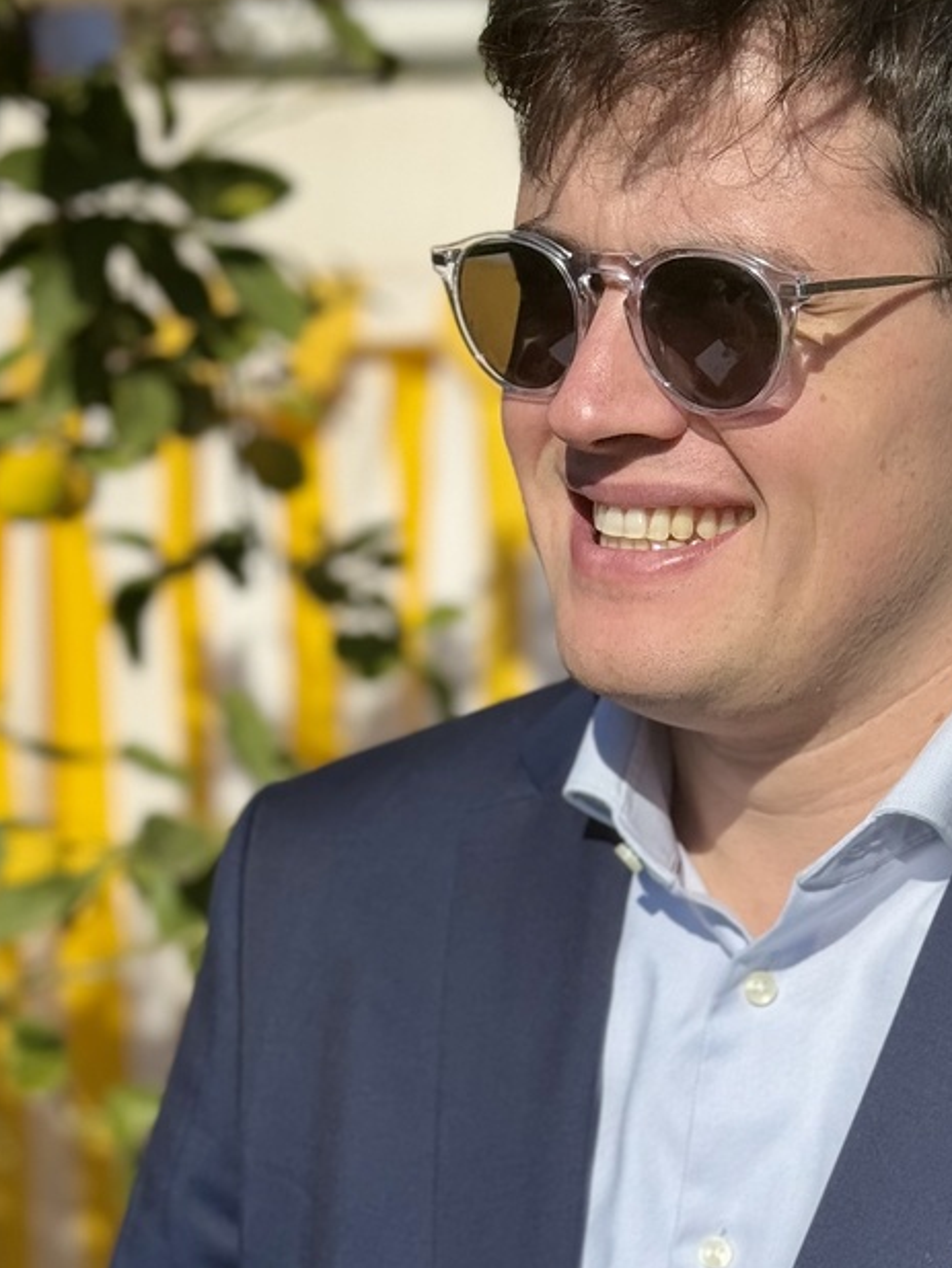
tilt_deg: -4.4
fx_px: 3079
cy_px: 791
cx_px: 790
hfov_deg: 17.4
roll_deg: +0.2
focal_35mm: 84
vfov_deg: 23.2
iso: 80
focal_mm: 6.76
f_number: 1.78
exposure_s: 1/7874
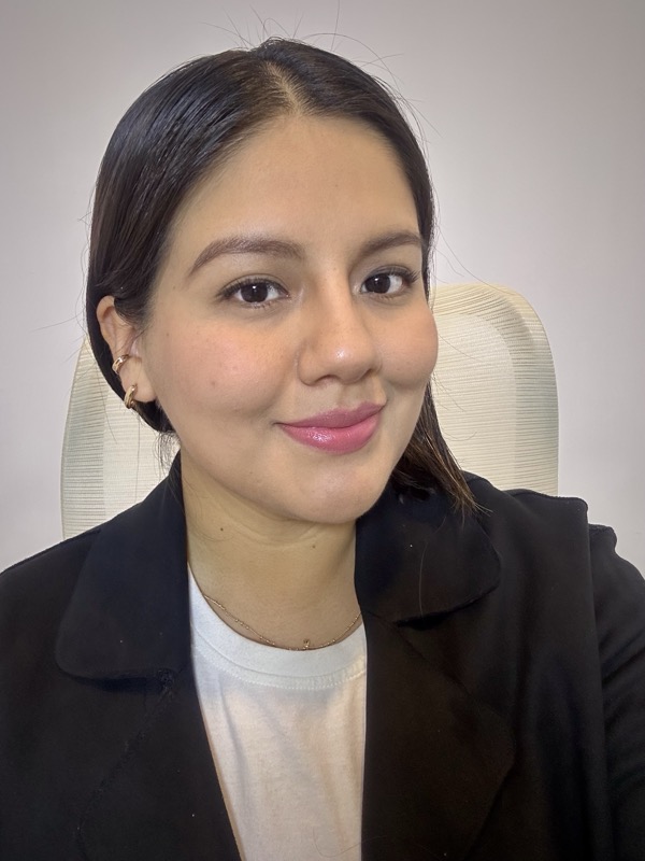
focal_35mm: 30
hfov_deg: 46.8
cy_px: 430
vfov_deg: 60.0
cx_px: 322
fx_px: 745
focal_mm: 2.69
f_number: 1.9
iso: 100
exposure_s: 1/60
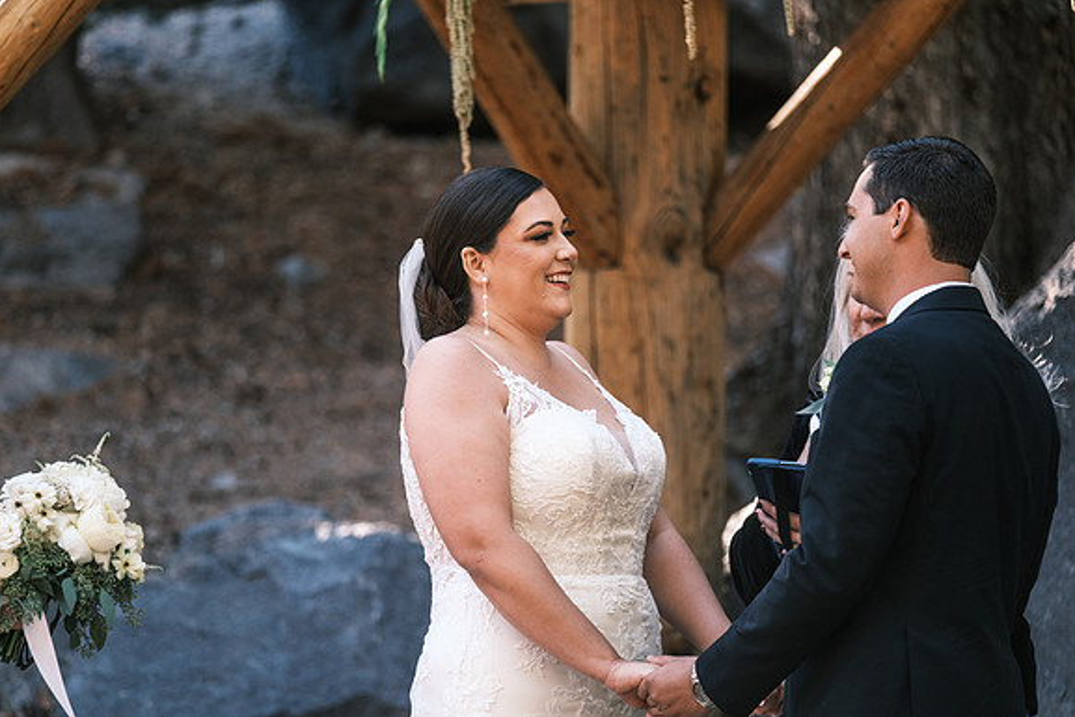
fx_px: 6063
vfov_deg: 6.8
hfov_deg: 10.1
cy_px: 358
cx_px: 538
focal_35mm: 203
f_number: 2.8
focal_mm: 134.4
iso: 800
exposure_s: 1/340
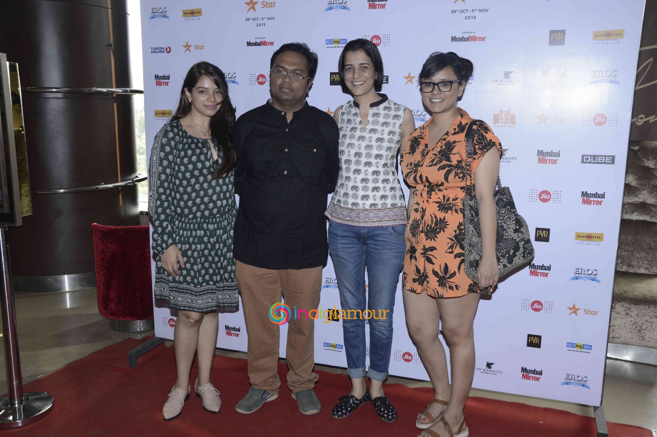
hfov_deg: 57.3
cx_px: 328
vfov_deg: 39.9
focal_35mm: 33
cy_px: 218
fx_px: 602
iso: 800
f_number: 7.1
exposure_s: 1/160
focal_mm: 22
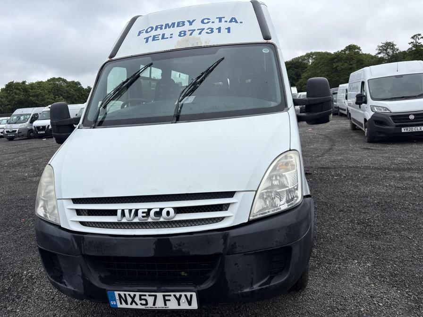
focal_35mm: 26
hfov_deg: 67.3
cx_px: 212
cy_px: 158
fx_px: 318
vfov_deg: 53.1
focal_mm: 5.96
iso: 50
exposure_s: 1/1311
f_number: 1.6
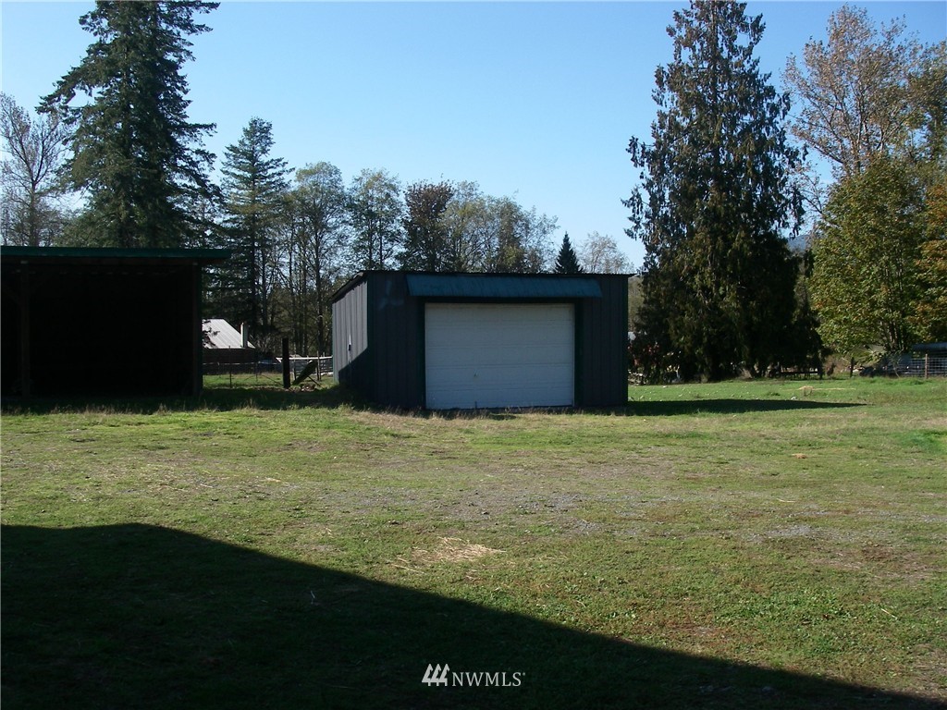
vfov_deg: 37.7
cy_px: 355
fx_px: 1040
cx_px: 474
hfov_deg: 49.0
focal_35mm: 38
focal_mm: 6.3
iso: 64
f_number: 6.6
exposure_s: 1/125
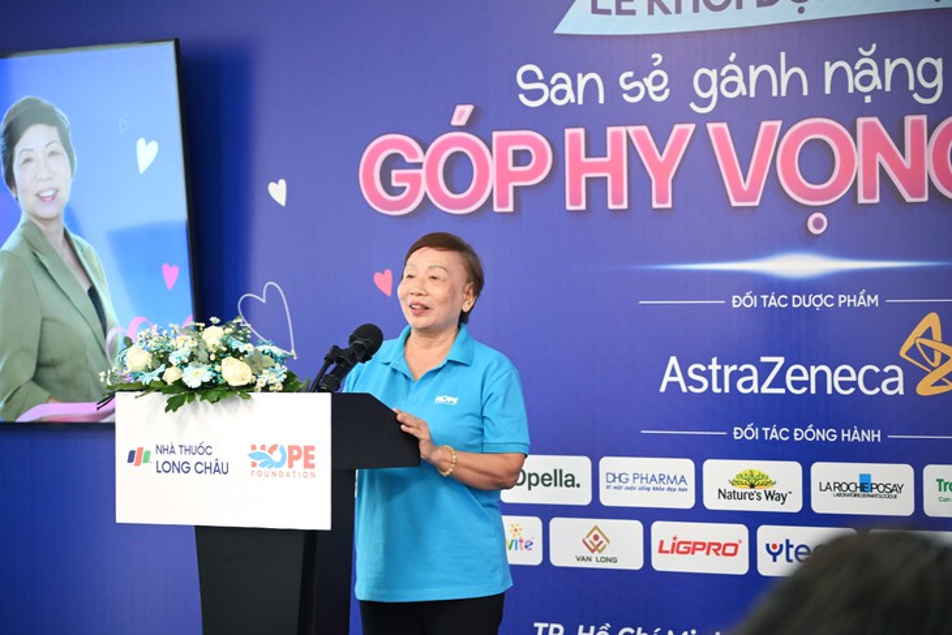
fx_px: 3174
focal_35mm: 120
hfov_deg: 17.1
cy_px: 318
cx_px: 476
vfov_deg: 11.4
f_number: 4
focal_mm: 120
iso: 3200
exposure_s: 1/160
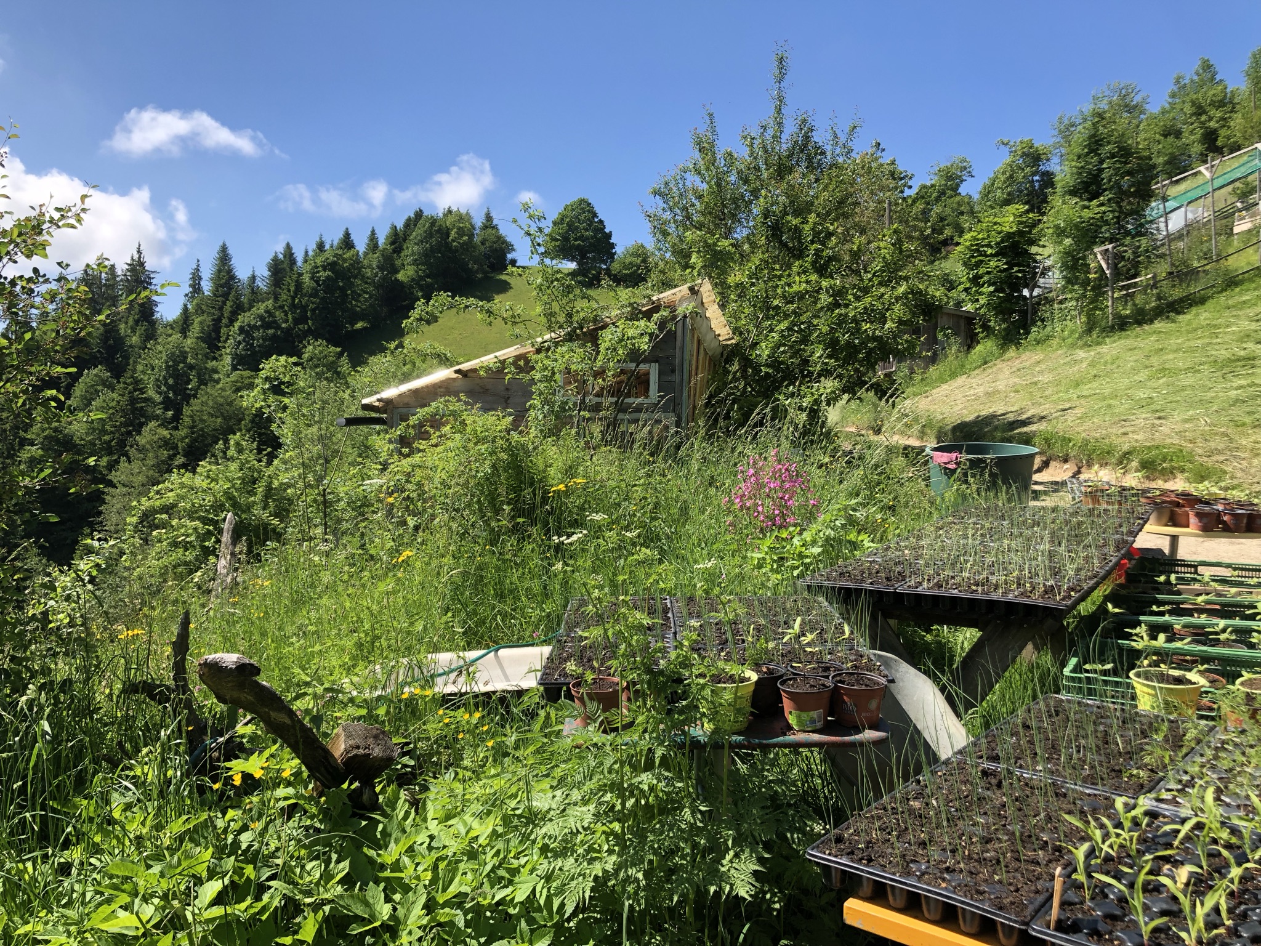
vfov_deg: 49.7
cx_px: 630
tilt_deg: -0.2
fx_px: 1020
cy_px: 473
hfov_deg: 63.4
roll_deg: -0.4
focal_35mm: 28
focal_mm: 3.99
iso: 20
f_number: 1.8
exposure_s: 1/1066
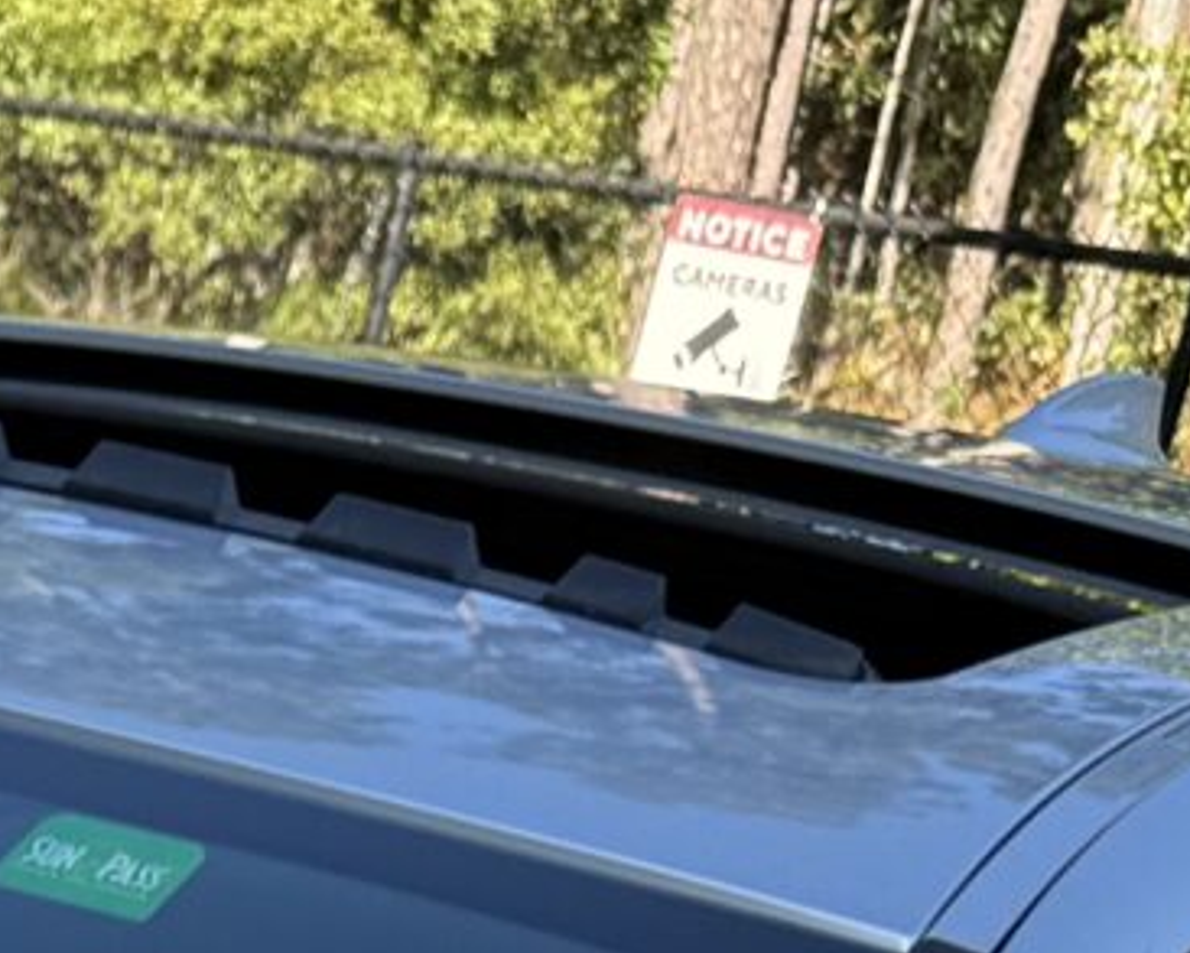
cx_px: -1278
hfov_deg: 10.7
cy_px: 3041
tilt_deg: -28.7
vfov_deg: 7.9
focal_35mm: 164
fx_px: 5778
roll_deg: -6.8
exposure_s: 1/1192
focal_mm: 6.76
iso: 80
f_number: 1.78
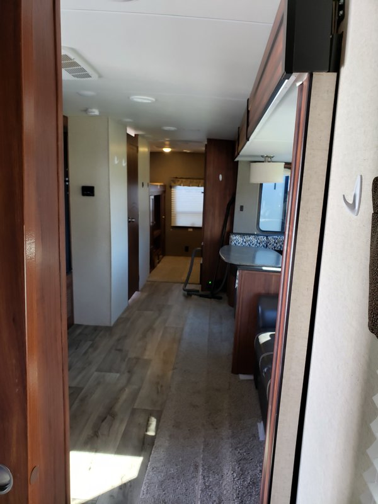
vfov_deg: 67.3
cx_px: 189
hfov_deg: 53.1
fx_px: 379
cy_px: 252
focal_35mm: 26
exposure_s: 1/37
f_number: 2.4
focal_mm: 4.3
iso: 250
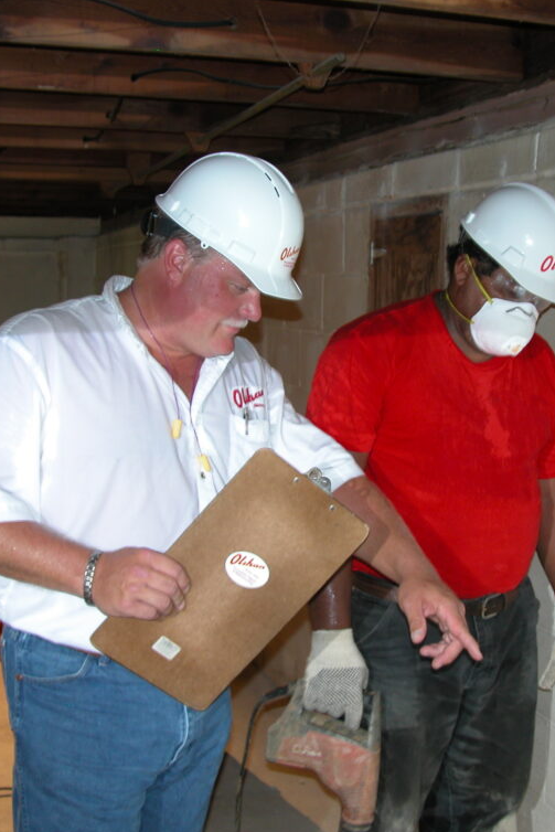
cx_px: 324
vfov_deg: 41.1
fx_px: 1109
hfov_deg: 28.0
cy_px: 422
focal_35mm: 48
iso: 100
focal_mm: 8.9
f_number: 2.8
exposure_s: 1/30
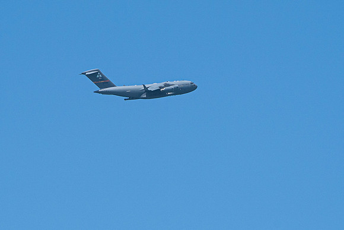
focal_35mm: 518
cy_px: 91
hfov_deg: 4.0
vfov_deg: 2.7
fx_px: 4955
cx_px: 169
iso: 640
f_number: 10
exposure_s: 1/1250
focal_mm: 218
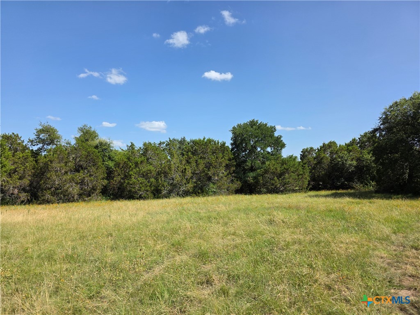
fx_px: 279
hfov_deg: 73.9
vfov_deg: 58.9
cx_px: 210
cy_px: 158
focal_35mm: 23
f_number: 1.7
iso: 80
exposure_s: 1/5958
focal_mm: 6.3
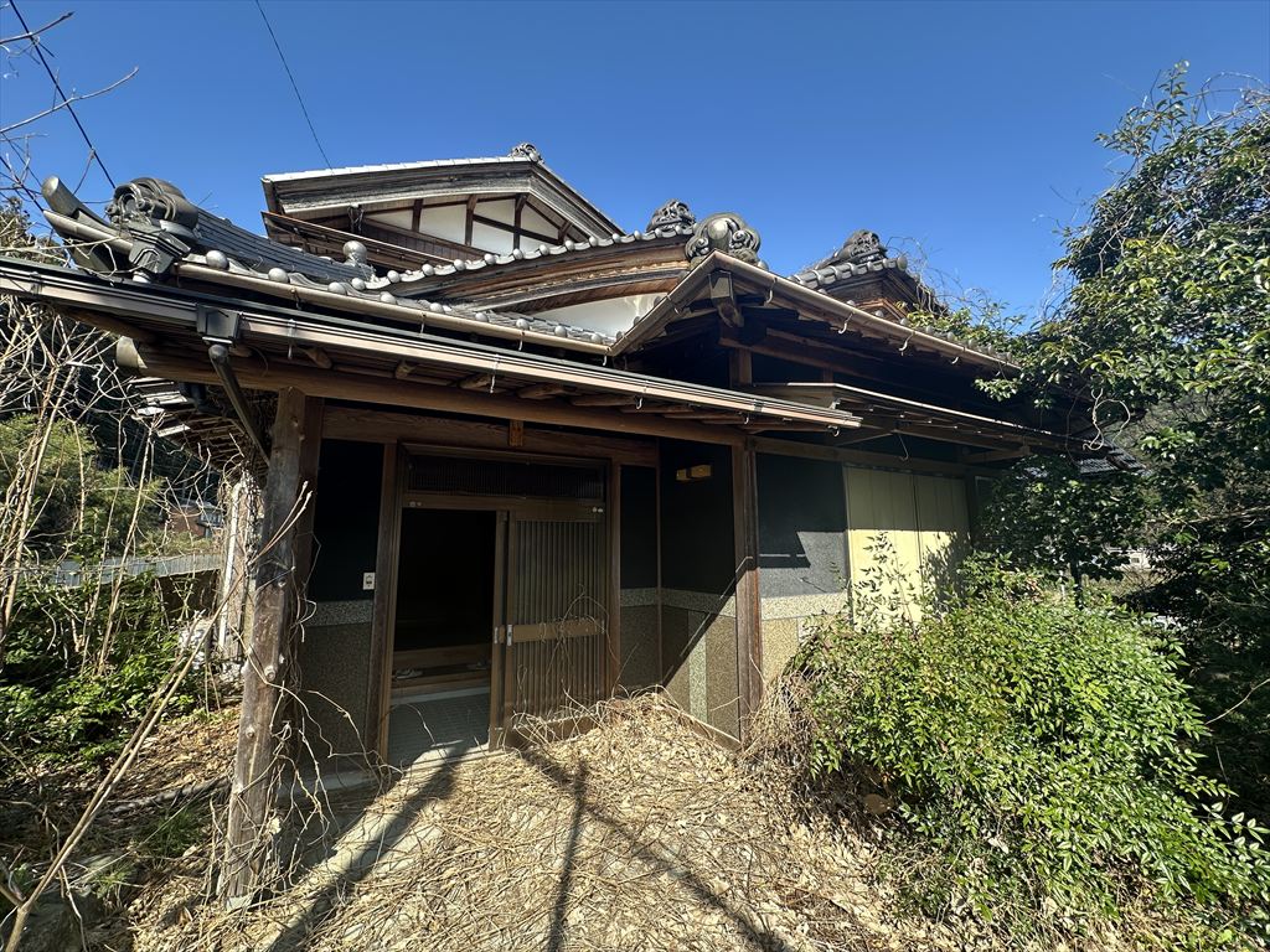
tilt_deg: +8.6
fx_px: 514
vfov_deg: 85.7
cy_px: 476
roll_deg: +0.6
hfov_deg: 102.1
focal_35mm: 14
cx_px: 635
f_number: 2.2
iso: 40
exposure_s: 1/294
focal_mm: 2.22
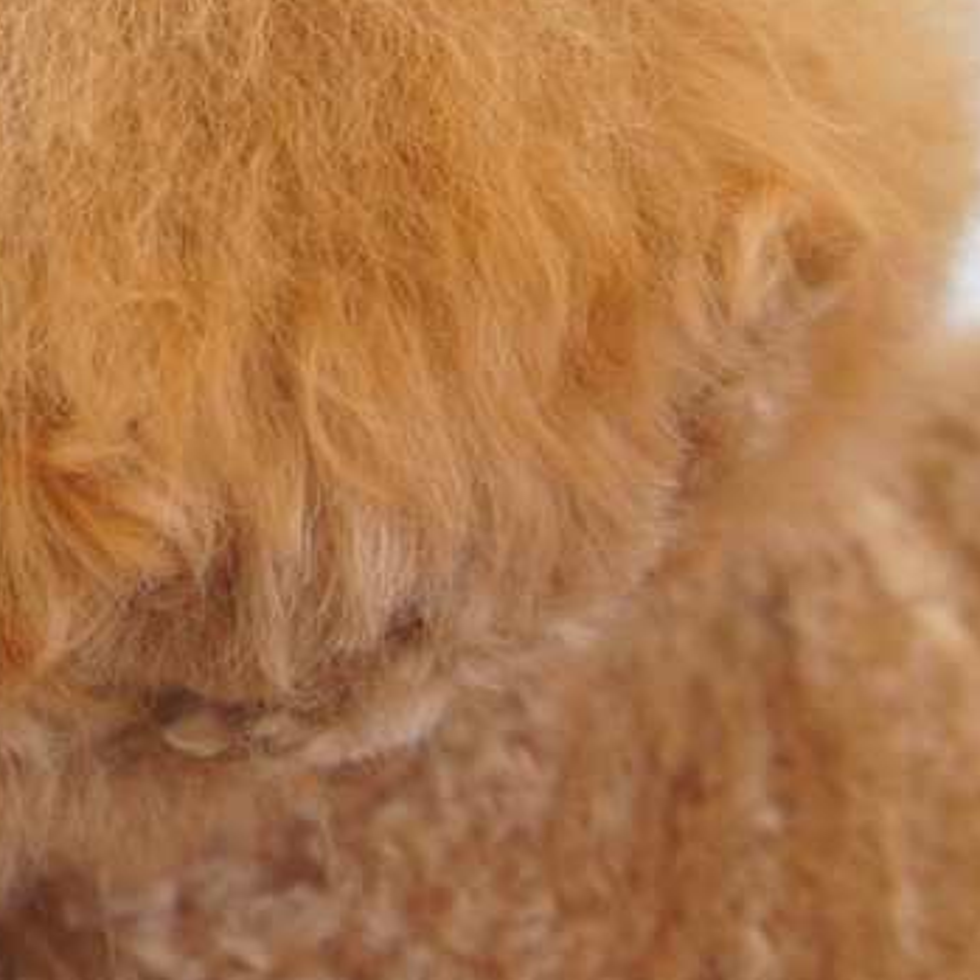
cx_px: -244
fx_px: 3506
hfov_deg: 15.3
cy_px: -38
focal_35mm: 109
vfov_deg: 15.6
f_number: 4
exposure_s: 1/160
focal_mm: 25
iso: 640
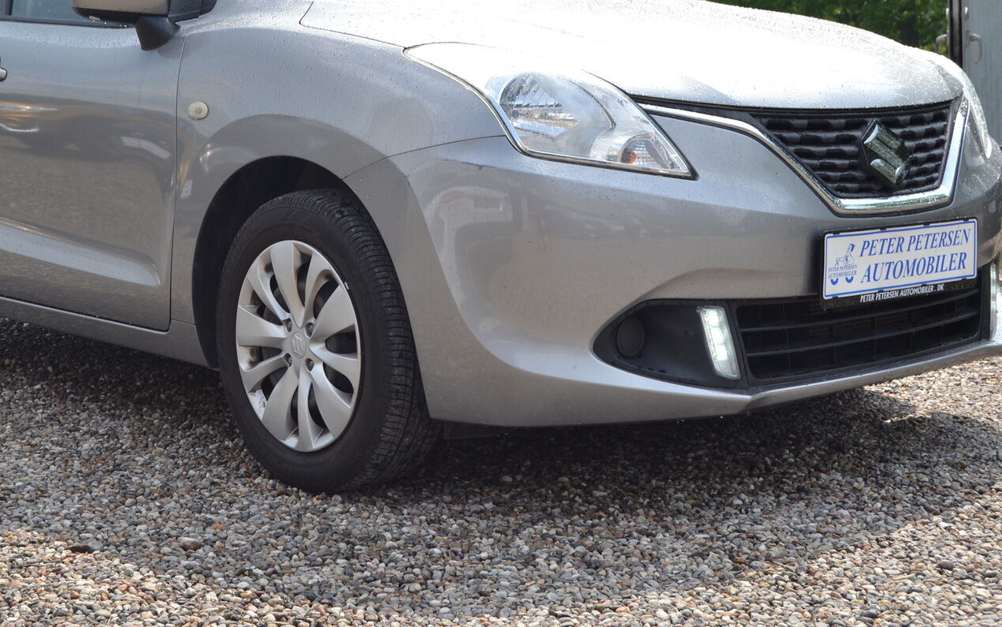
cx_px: 366
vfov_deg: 21.4
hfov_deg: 33.8
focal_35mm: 60
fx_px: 1638
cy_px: 140
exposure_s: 1/200
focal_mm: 26
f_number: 7.1
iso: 100
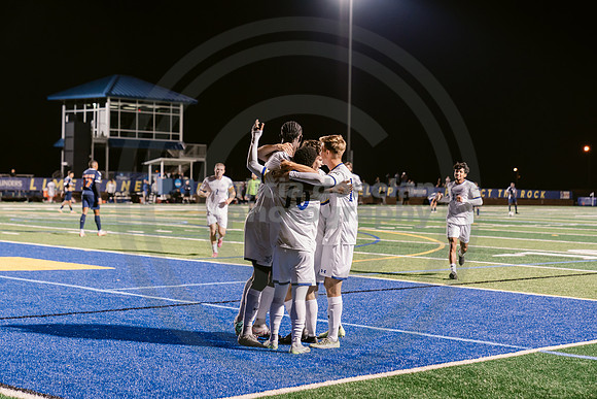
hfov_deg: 28.8
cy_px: 200
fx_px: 1161
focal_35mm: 70
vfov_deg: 19.5
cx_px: 298
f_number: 3.2
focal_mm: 70
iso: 2500
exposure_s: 1/250
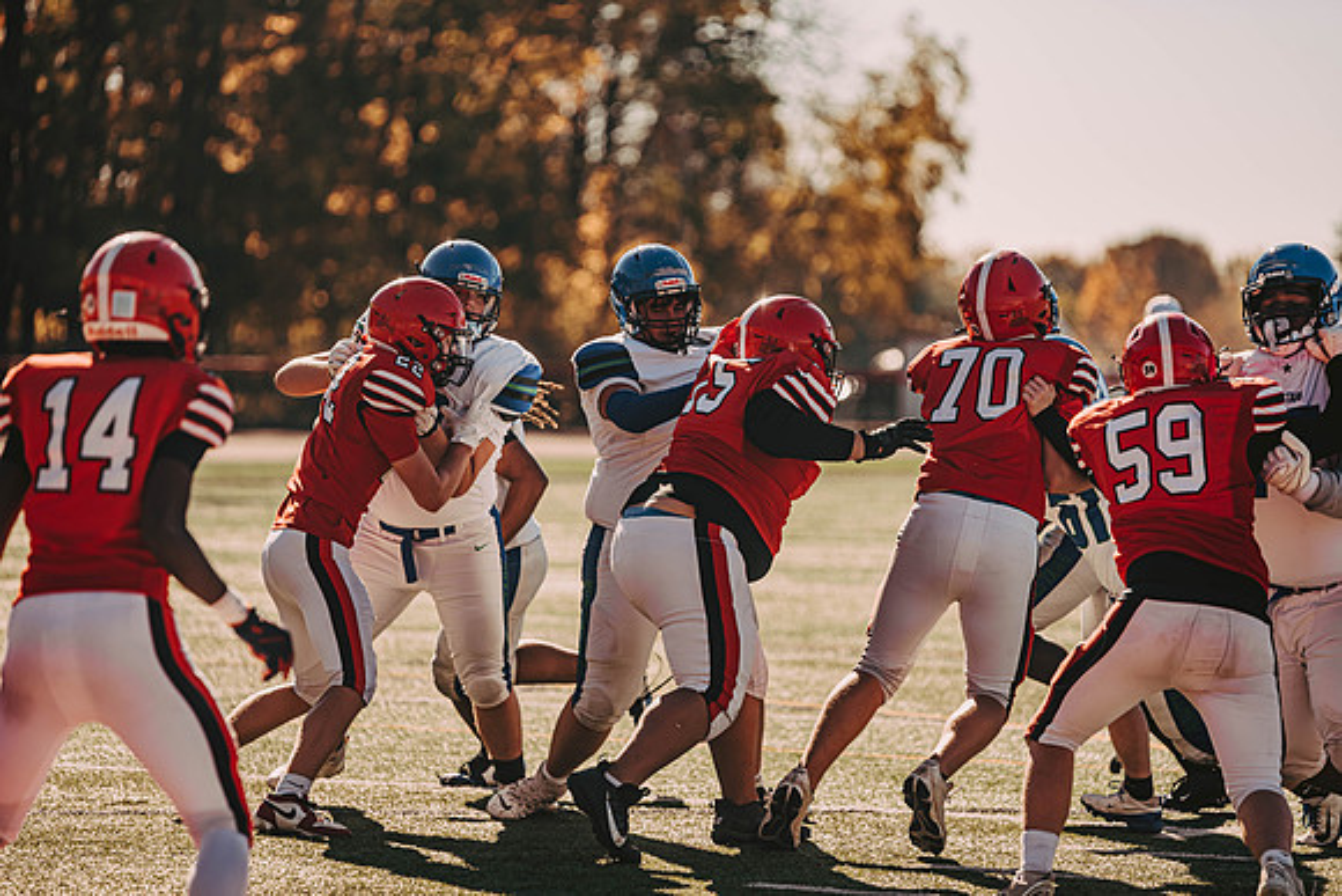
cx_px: 671
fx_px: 7084
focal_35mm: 190
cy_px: 448
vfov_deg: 7.2
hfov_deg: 10.8
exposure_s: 1/2500
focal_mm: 190
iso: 250
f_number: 3.2
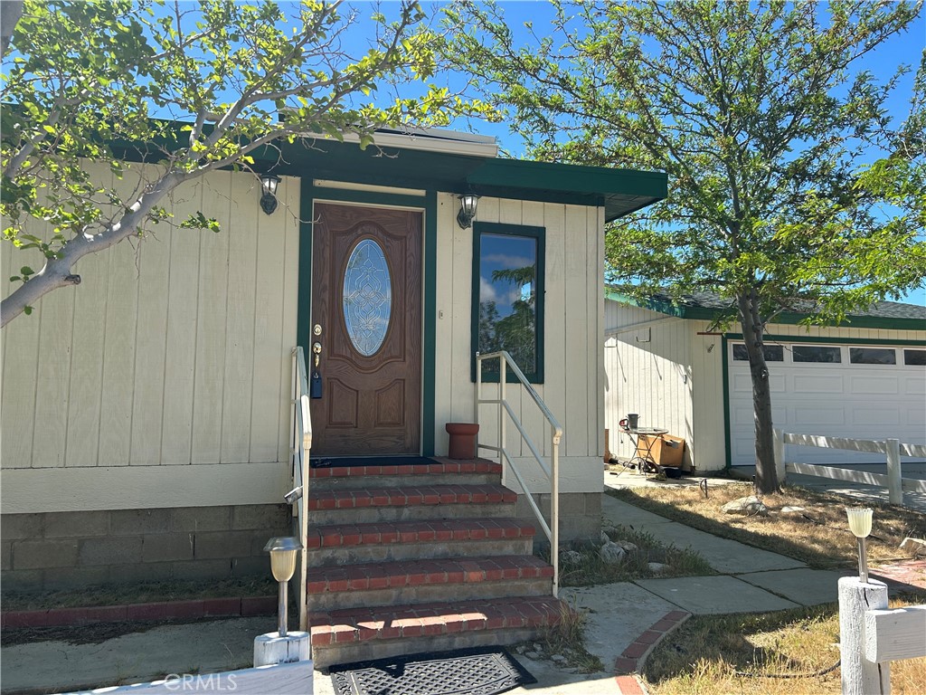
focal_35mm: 26
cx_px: 463
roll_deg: -0.2
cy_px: 348
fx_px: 696
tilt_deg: +4.1
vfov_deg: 53.1
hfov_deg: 67.3
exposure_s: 1/2083
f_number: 1.5
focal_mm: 5.7
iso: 50
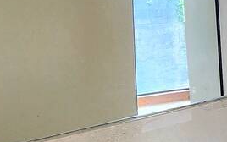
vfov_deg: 16.9
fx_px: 458
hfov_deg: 19.0
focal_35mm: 74
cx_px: 437
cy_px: -29
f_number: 2.2
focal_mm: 2.2
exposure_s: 1/60.2
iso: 160
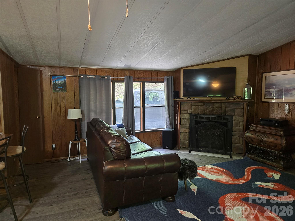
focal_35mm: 23
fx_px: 196
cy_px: 110
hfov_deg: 73.9
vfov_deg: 58.9
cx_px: 148
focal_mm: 6.3
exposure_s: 1/60
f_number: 1.7
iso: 640
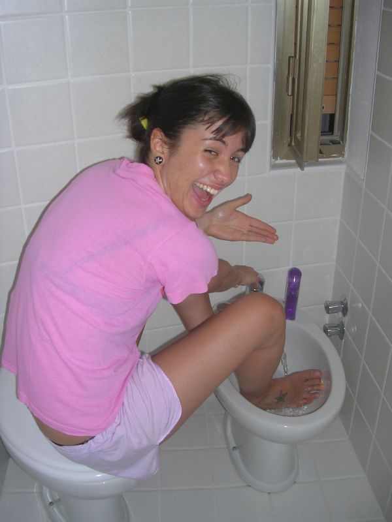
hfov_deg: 37.7
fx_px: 574
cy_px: 261
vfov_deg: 49.0
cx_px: 196
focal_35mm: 38
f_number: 2.8
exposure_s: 1/60.1
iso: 50
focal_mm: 5.8
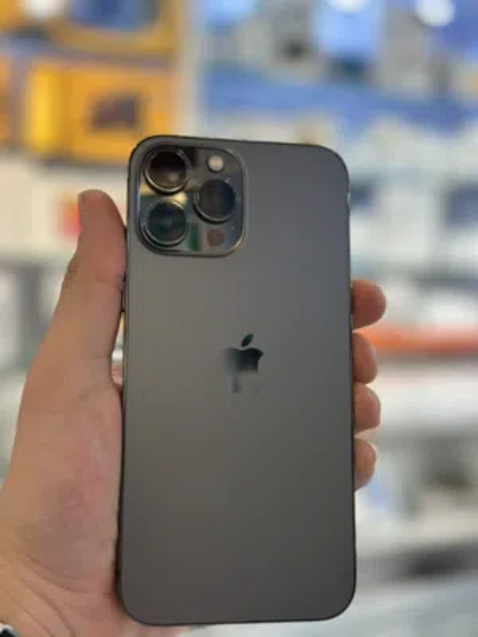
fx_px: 884
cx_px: 239
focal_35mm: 48
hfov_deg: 30.3
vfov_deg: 39.7
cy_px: 318
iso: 80
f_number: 1.78
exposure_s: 1/282
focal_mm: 6.86
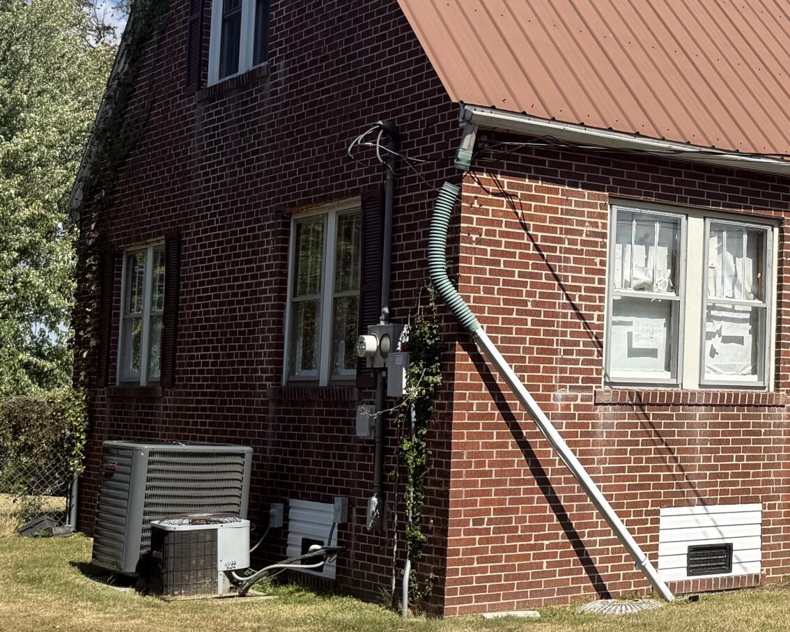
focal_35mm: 62
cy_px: 299
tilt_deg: +3.8
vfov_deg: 24.6
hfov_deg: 26.4
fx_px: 1449
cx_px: 1000
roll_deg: -1.7
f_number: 1.78
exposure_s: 1/4673
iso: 80
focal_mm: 6.76
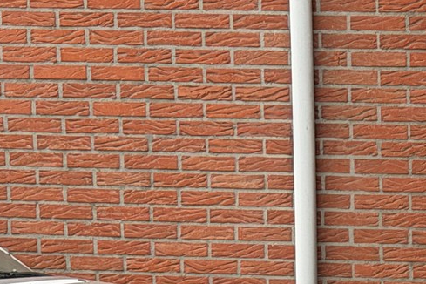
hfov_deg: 9.5
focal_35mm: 209
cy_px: 655
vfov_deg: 6.3
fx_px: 2473
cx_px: 691
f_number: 1.78
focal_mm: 6.76
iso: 80
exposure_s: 1/951
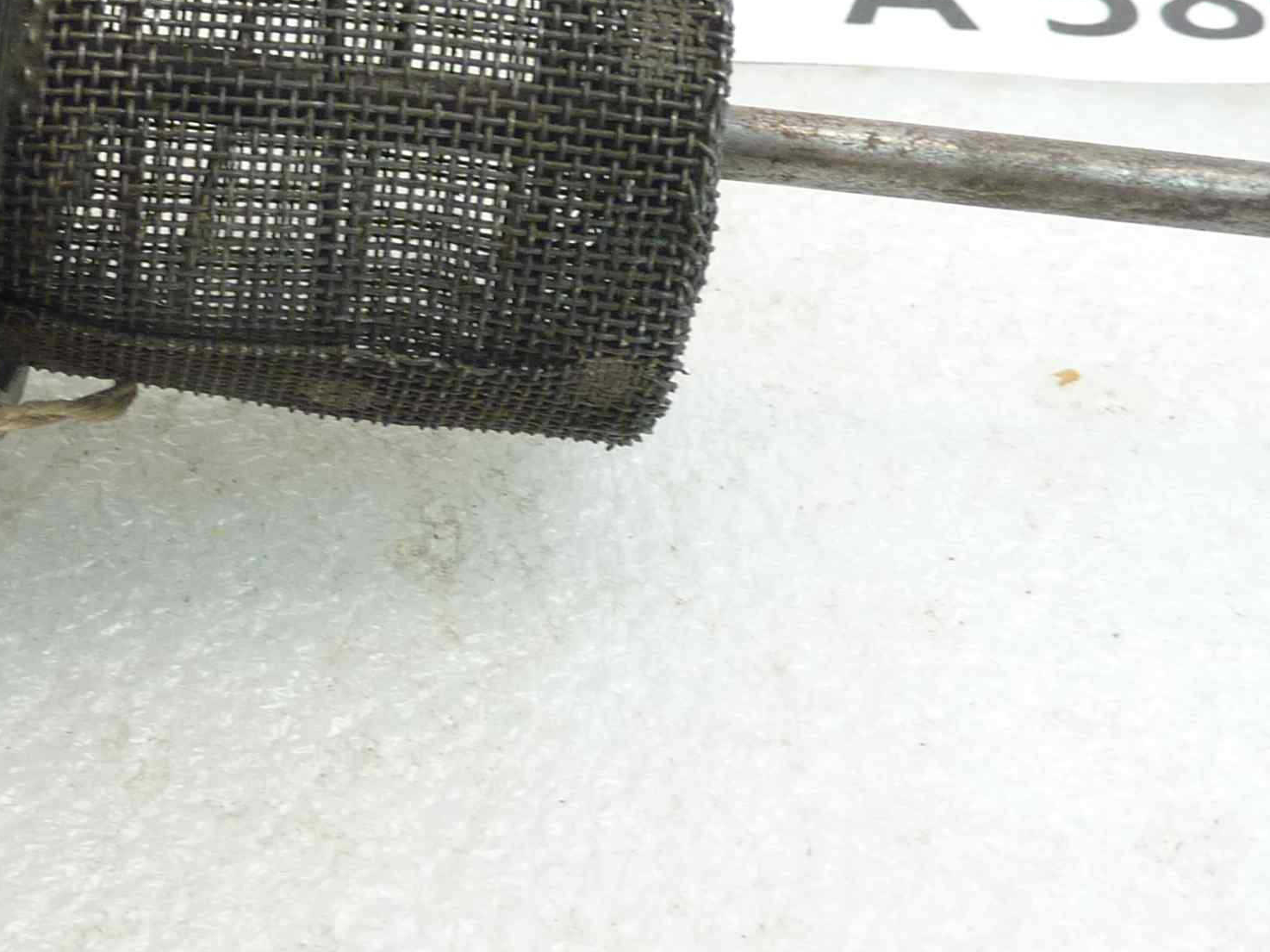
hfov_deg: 28.8
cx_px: 266
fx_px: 2421
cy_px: 208
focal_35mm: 66
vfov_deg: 22.0
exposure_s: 1/13
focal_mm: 4.4
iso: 80
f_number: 3.3
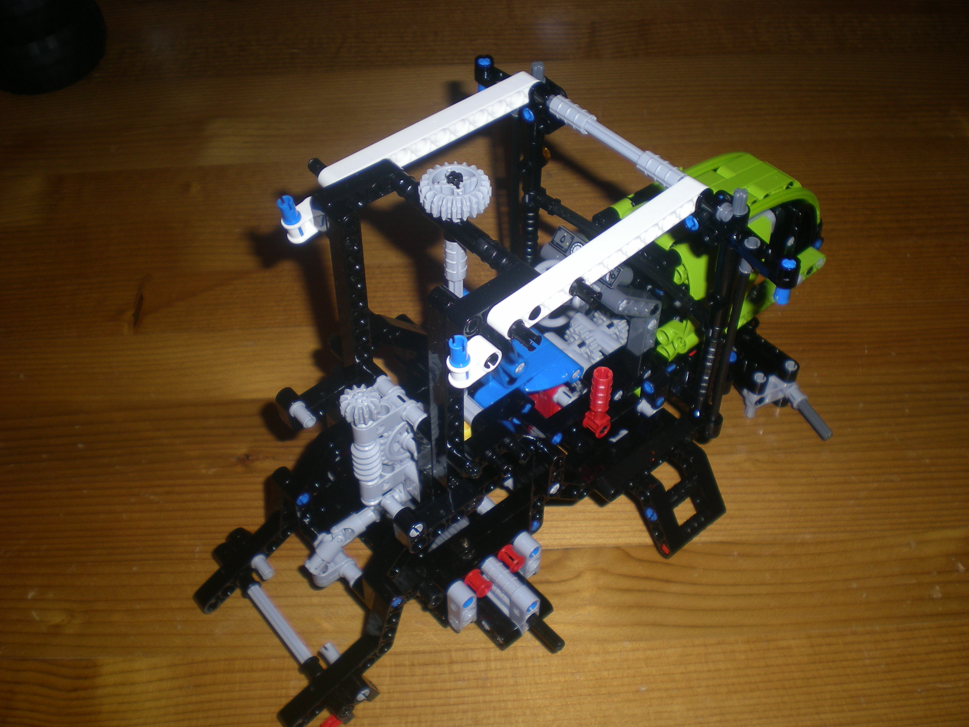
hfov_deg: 49.0
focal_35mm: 38
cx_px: 484
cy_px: 364
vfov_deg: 37.7
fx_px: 1064
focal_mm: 6.3
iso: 50
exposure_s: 1/60
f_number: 3.1
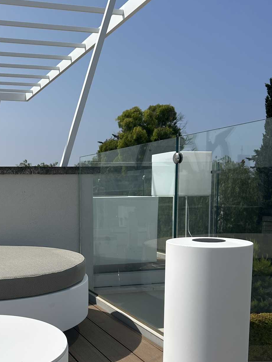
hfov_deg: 32.6
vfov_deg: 43.1
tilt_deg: -7.6
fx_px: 450
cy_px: 248
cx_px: 53
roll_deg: +1.4
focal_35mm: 43
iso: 50
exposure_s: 1/8696
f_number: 1.5
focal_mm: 5.7
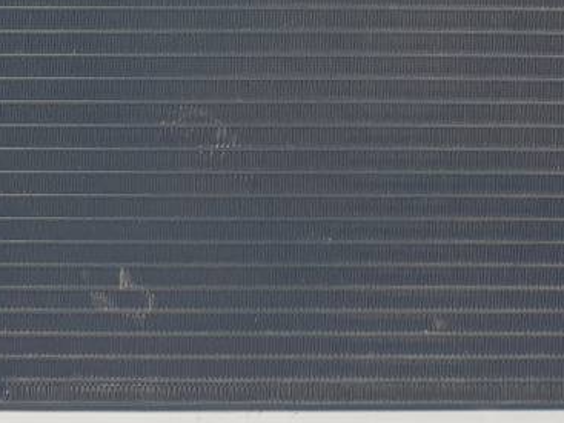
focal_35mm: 102
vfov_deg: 13.2
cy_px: -308
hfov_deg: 19.1
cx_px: 452
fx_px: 1661
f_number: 2.4
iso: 50
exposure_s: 1/158
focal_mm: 4.3
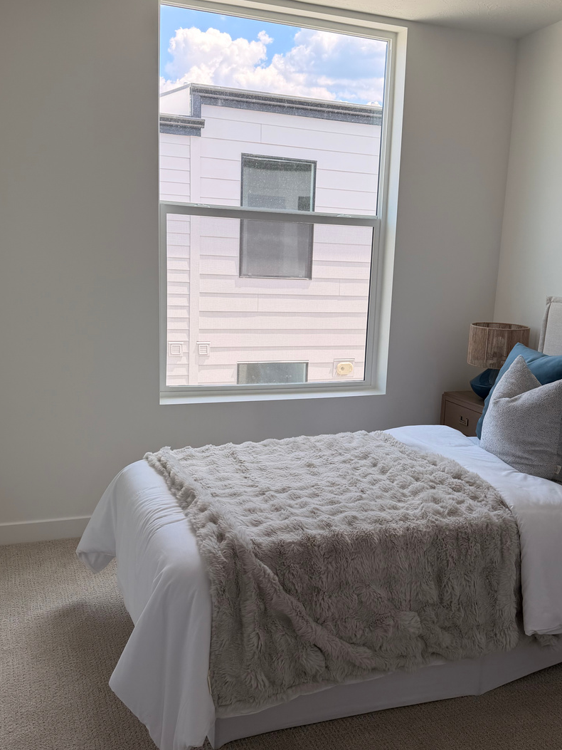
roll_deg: -2.5
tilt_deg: -10.7
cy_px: 379
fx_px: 757
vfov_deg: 52.6
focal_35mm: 35
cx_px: 345
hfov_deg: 40.5
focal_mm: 6.76
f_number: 1.78
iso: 80
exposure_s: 1/453
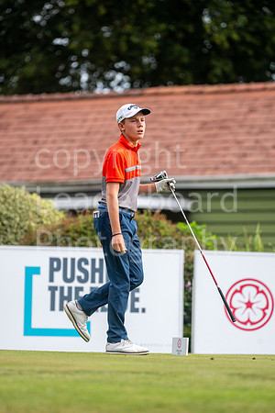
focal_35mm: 300
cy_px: 206
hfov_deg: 4.6
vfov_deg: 6.9
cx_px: 138
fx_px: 3437
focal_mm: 300
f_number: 5
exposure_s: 1/3200
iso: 640
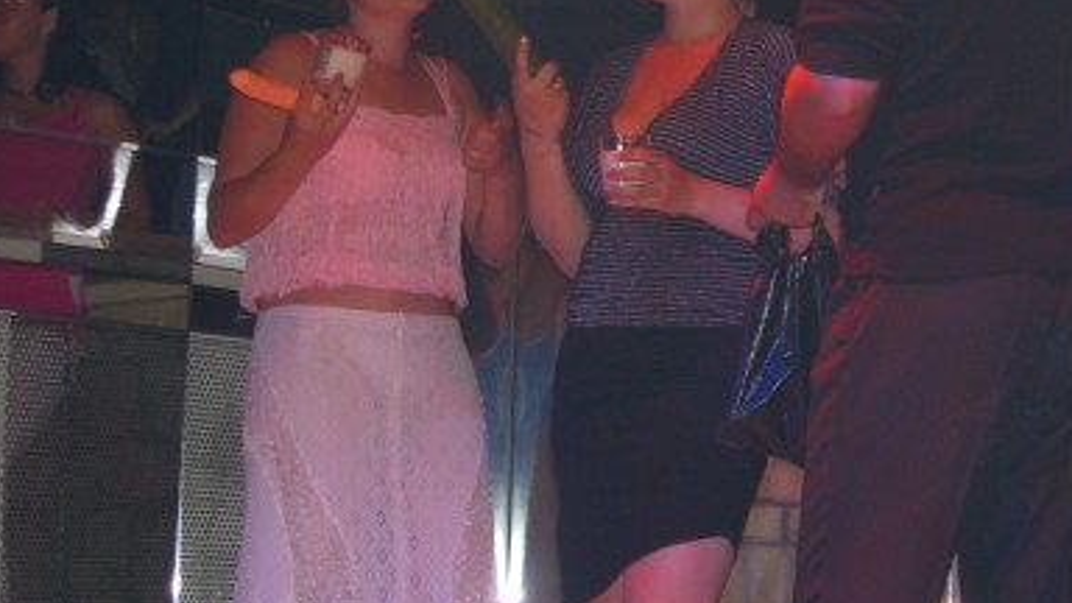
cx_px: 776
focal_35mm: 97
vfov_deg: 12.4
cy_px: 151
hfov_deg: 21.8
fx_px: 2757
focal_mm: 11.8
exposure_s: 1/60
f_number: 3.6
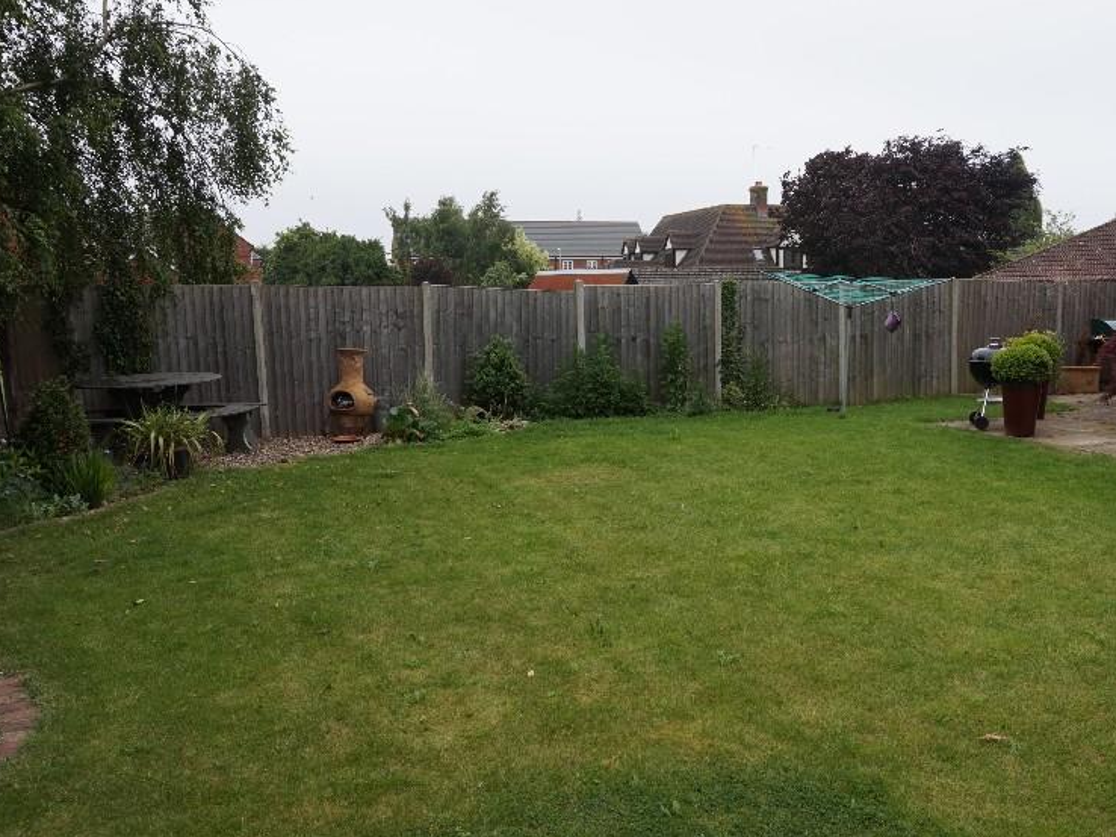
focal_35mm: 32
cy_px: 461
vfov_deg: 44.1
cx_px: 670
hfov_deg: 56.4
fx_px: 1031
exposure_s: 1/100
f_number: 9
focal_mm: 16
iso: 160
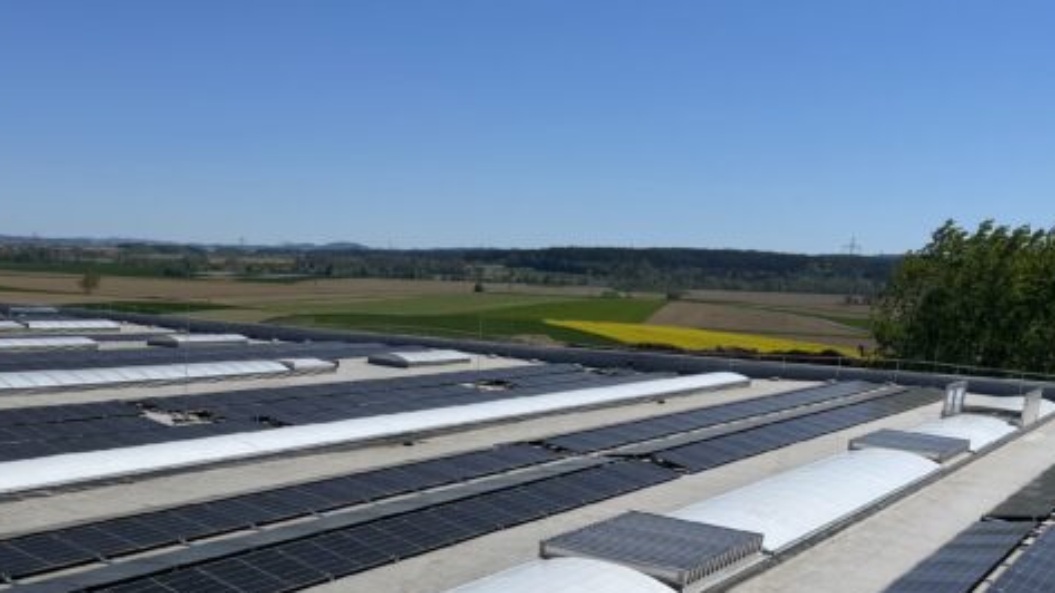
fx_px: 1287
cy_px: 535
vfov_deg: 25.2
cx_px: 297
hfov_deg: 43.5
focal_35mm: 46
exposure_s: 1/9091
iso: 32
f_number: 1.6
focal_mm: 4.2
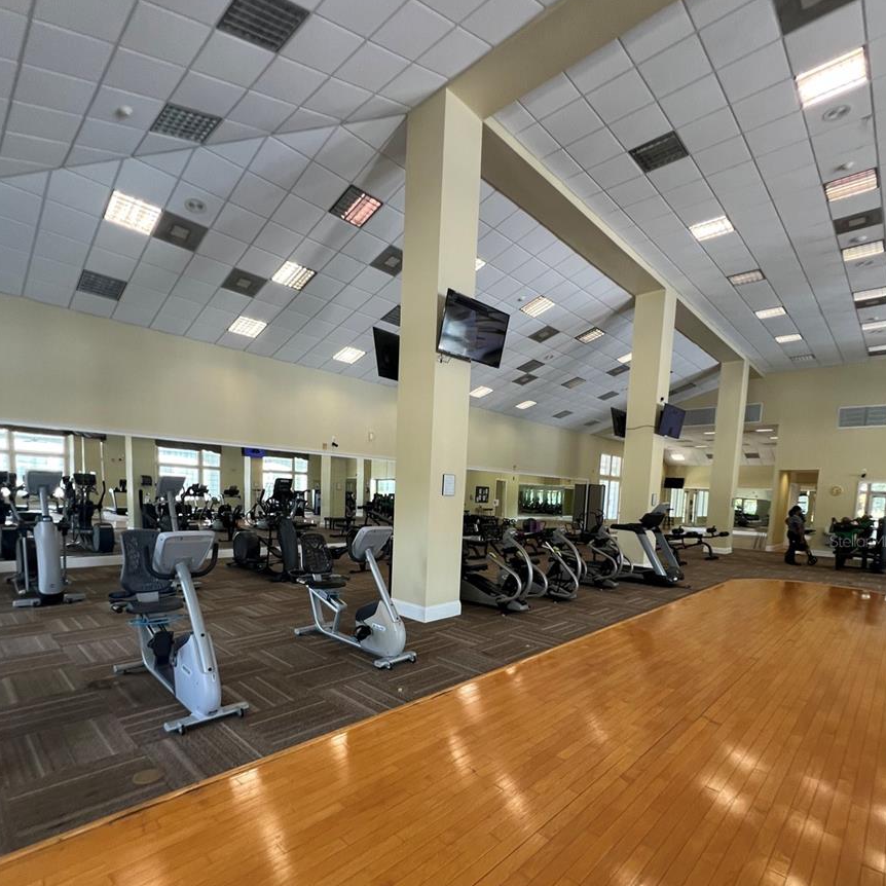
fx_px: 463
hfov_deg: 87.4
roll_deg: -3.4
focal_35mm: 16
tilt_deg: -2.4
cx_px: 440
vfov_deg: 86.1
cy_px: 541
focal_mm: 1.57
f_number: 1.8
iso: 64
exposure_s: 1/40
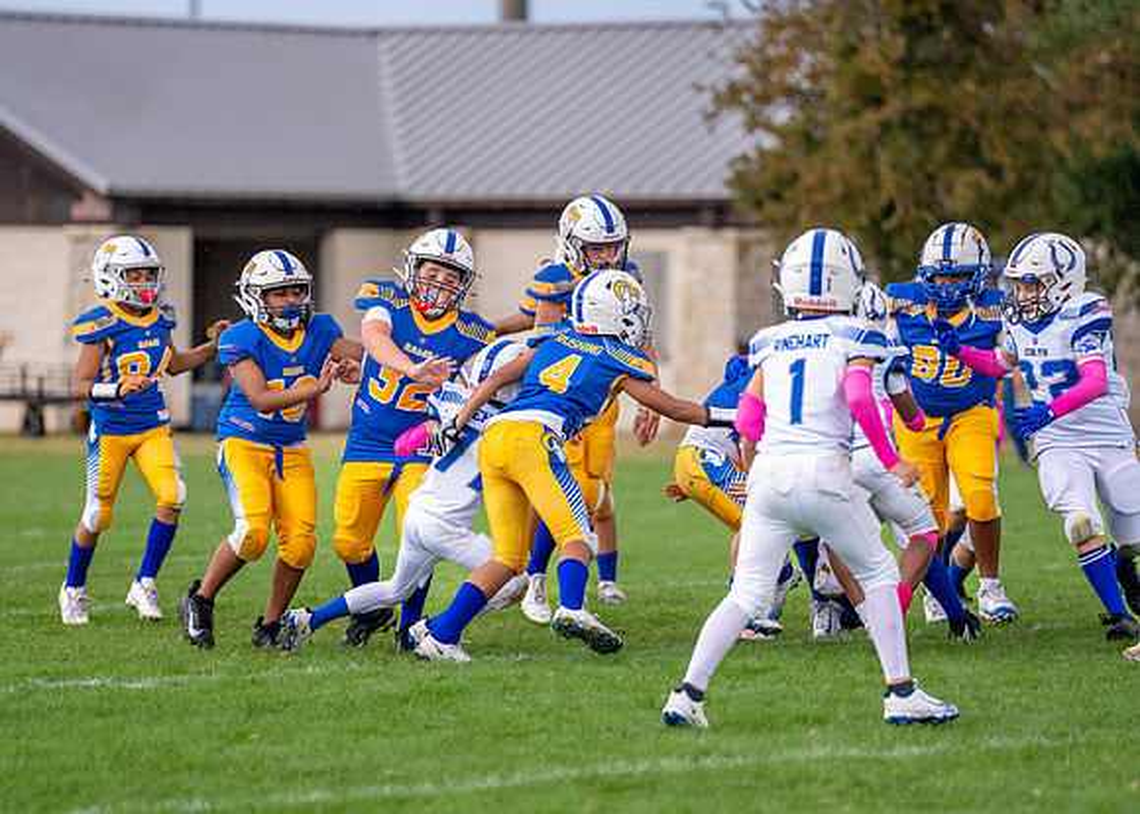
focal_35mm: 254
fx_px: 8212
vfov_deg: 5.7
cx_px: 486
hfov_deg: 7.9
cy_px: 462
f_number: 2.8
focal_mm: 200
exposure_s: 1/2000
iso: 500
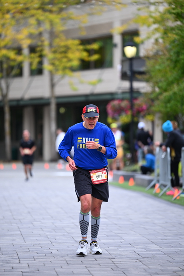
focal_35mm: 200
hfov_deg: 6.9
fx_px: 1532
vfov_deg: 10.3
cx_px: 92
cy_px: 138
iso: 640
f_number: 2.8
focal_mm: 200
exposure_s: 1/2000
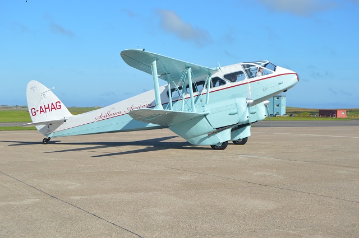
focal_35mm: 63
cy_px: 119
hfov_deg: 31.9
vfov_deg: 21.5
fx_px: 627
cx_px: 180
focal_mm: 42
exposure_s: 1/320
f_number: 9
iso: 100
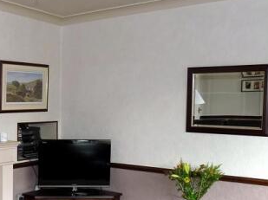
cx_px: 33
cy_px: 135
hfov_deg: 35.6
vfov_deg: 28.3
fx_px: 394
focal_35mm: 51
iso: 100
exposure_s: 1/40
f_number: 2.8
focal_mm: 4.8
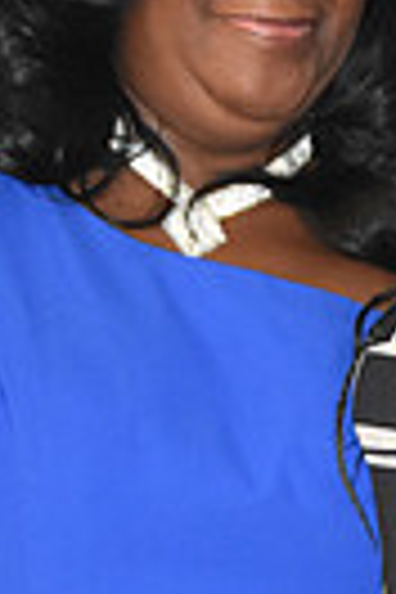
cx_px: 547
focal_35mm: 263
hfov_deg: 5.2
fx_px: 4339
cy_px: 549
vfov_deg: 7.8
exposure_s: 1/60
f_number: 2.8
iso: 2500
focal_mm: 40
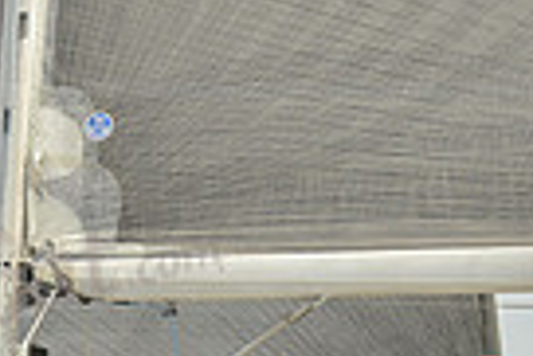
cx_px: 427
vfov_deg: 4.6
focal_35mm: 298
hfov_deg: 6.9
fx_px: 4417
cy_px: 456
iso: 200
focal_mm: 70
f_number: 6.3
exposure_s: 1/1000
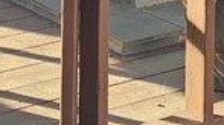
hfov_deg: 12.2
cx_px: 14
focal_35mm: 175
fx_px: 1037
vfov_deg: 6.2
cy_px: -273
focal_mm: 5.4
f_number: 1.8
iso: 25
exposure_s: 1/479
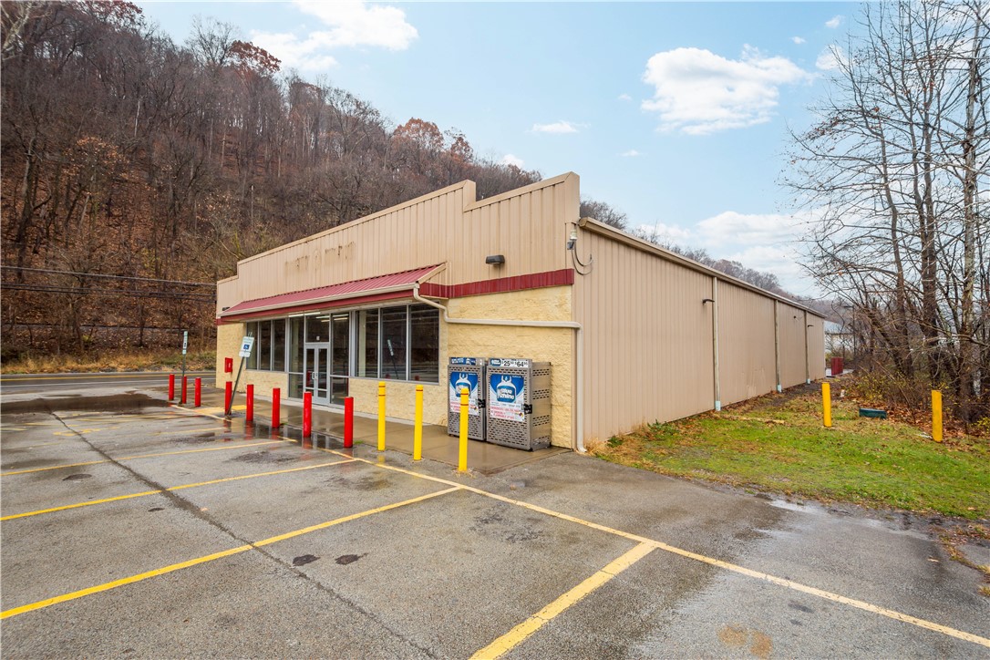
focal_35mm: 16
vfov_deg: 72.1
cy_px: 330
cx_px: 495
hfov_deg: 95.0
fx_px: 454
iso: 100
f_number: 7.1
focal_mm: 11
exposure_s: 1/125
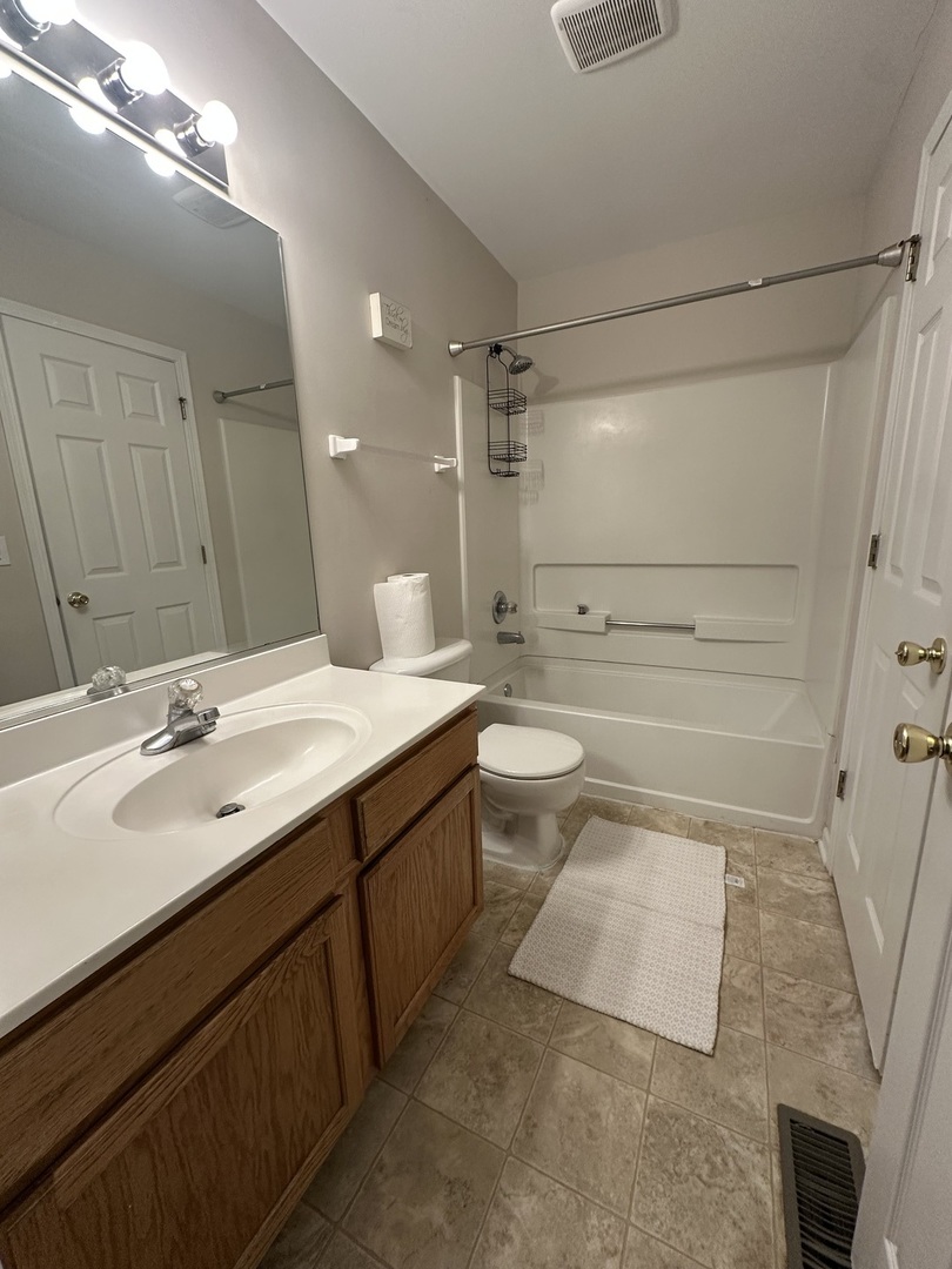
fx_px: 513
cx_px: 476
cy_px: 634
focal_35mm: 14
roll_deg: +1.5
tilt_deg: -12.4
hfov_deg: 85.7
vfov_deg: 102.1
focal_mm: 2.22
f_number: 2.2
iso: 200
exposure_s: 1/120
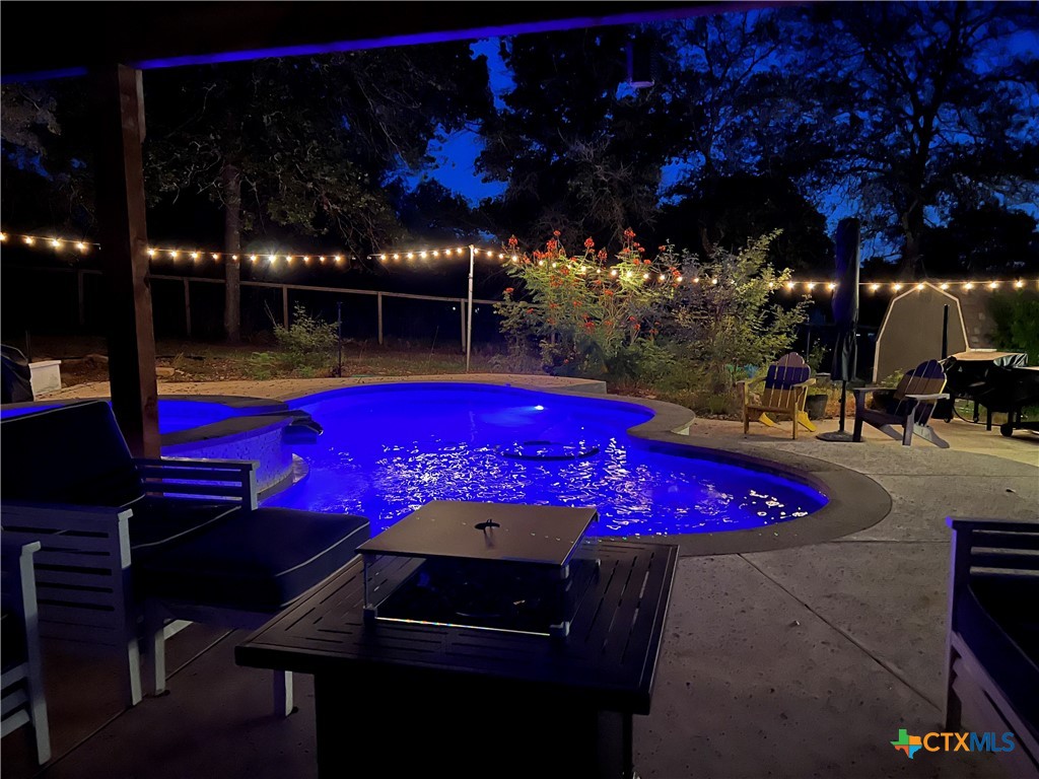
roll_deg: +0.8
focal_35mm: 26
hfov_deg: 67.3
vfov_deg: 53.1
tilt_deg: -6.9
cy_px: 390
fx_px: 780
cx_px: 520
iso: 1250
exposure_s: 1/5
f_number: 1.5
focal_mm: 5.7
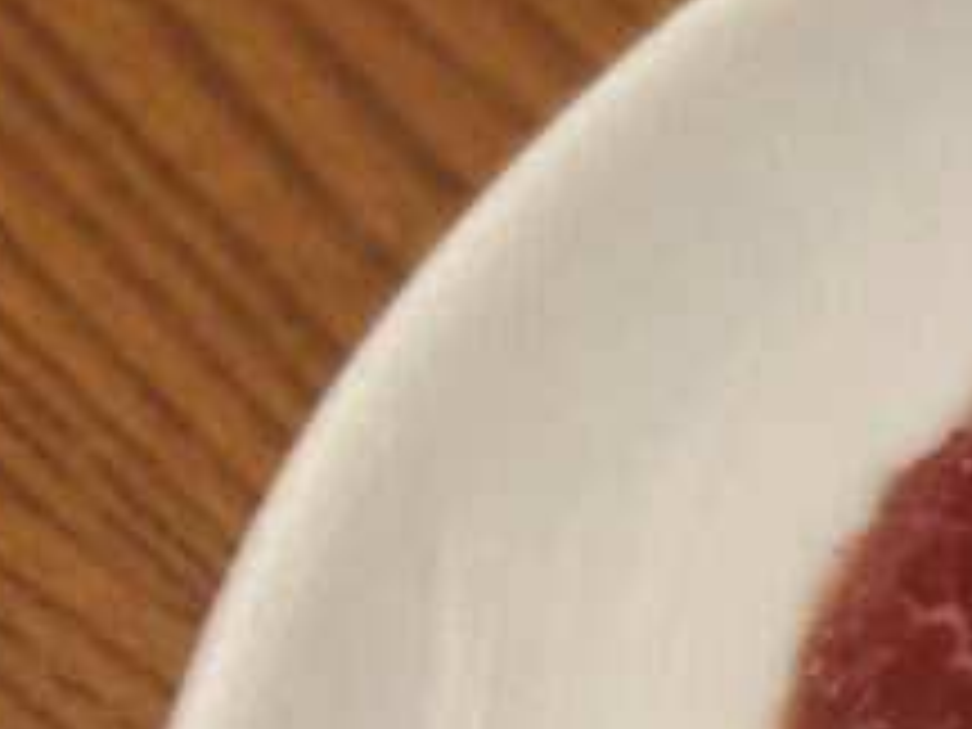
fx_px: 3454
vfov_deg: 11.8
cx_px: 1948
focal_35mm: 123
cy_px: 819
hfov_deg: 13.6
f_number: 1.5
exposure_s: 1/60
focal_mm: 5.7
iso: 100
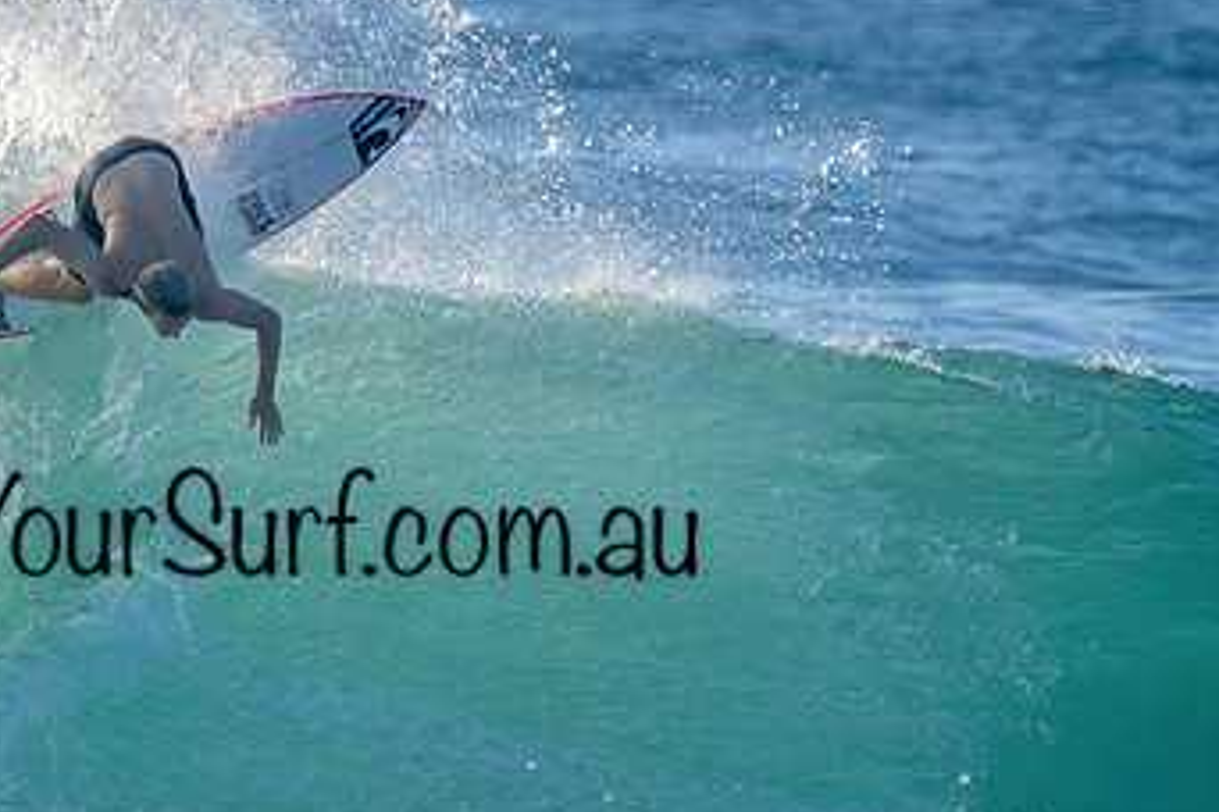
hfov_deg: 1.3
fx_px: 53530
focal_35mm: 1581
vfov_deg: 0.9
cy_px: 575
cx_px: 469
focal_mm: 800
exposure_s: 1/1600
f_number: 11
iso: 900
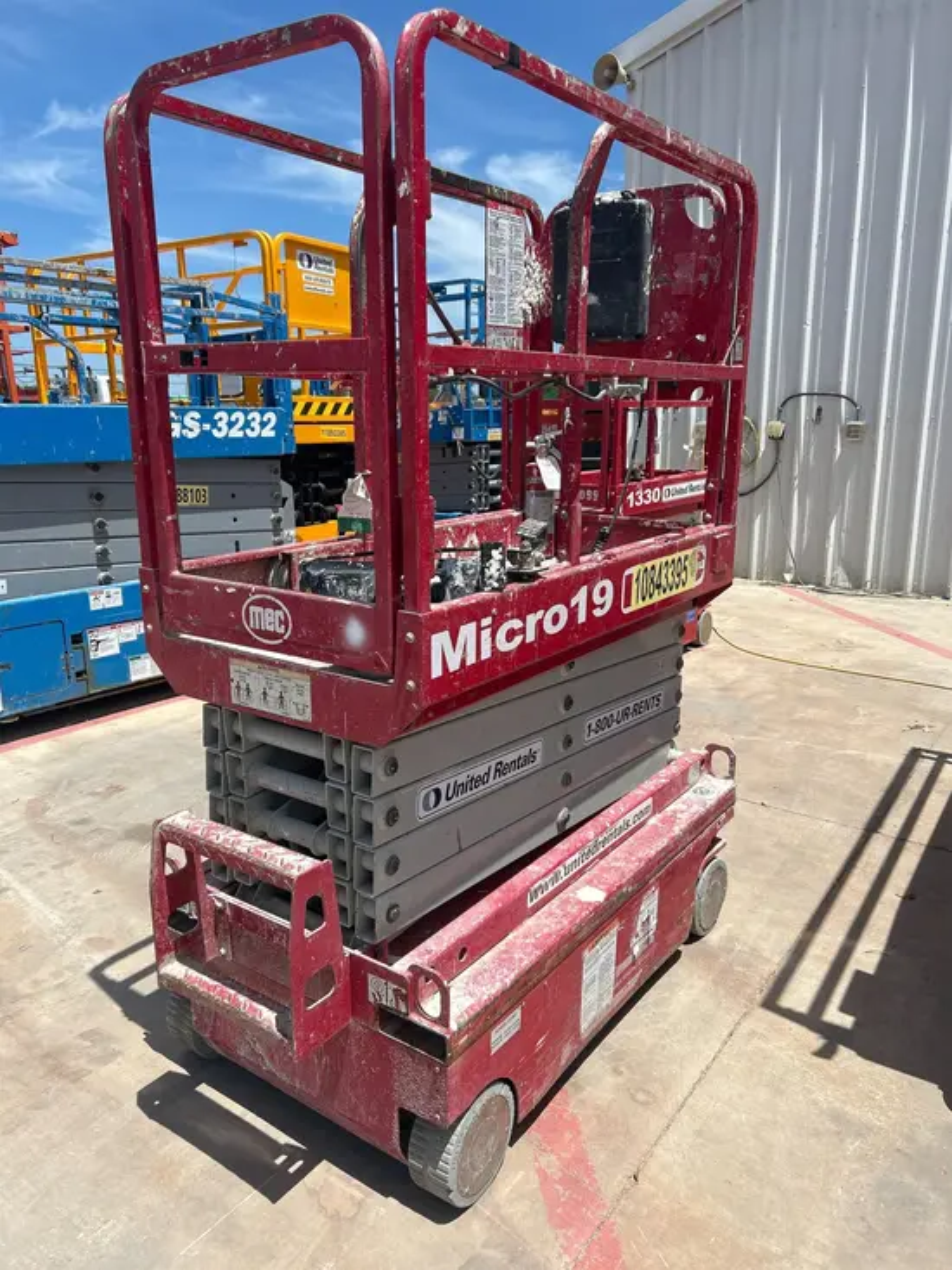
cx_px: 476
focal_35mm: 26
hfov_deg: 53.1
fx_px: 953
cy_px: 635
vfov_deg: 67.3
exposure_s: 1/4831
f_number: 1.5
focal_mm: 5.7
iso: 50
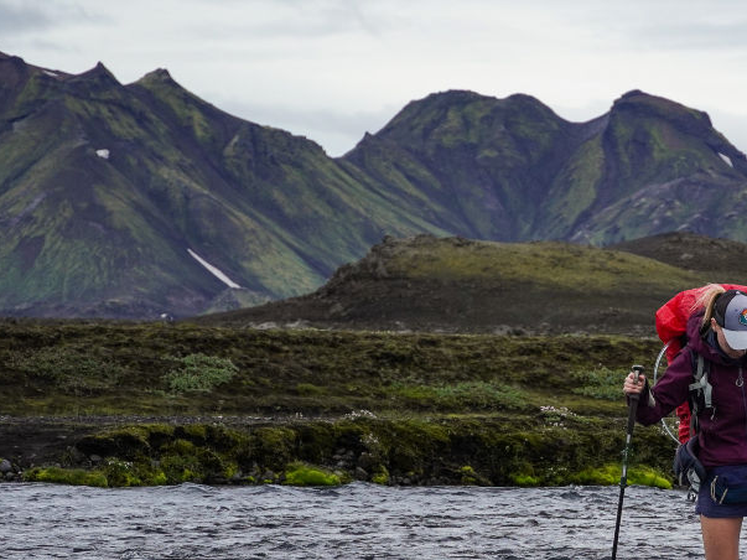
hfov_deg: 10.7
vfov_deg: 8.1
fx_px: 3966
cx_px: 590
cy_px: 374
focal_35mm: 184
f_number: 5.6
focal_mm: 75
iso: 640
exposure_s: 1/2500
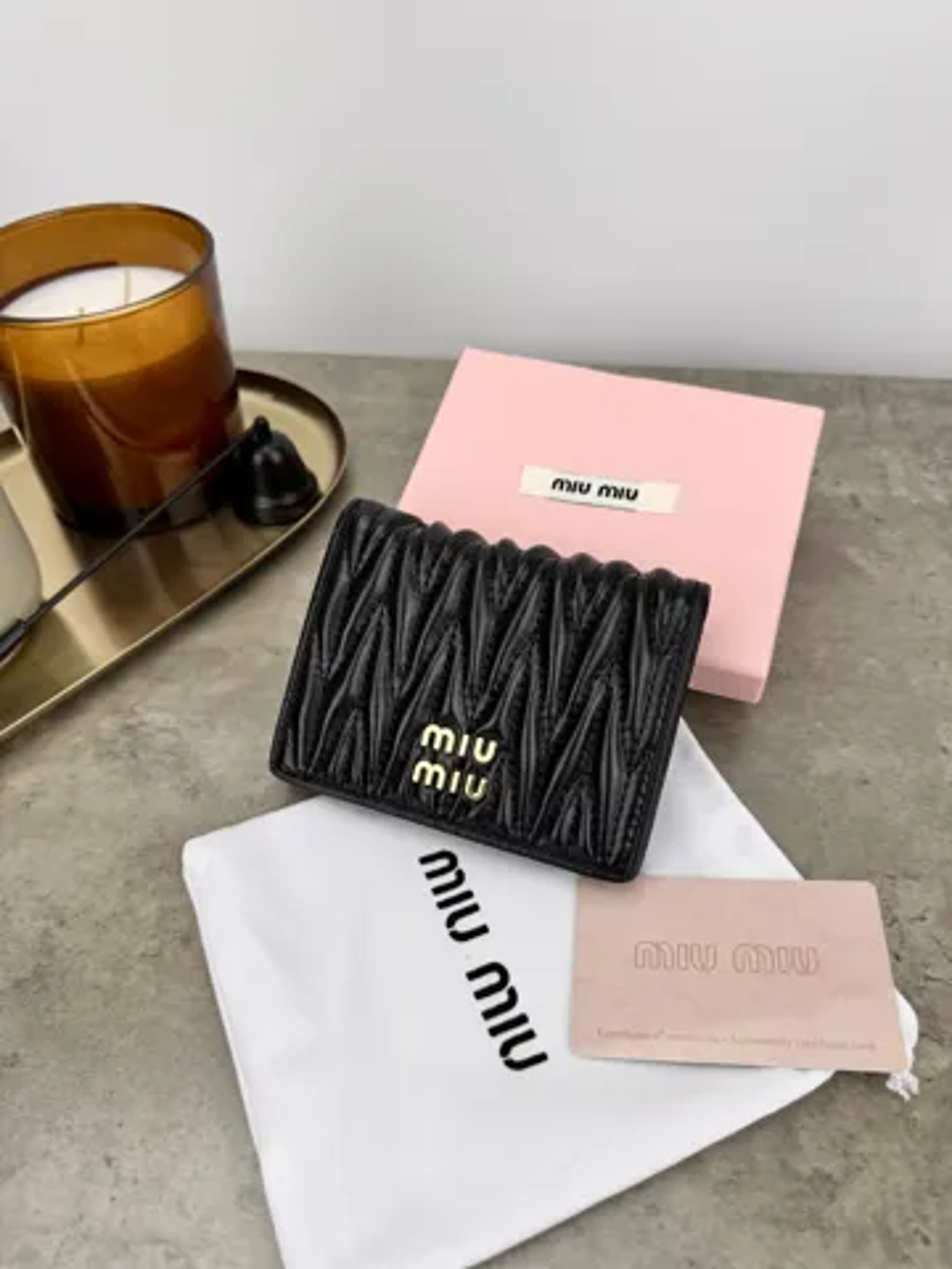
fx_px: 880
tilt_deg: -46.6
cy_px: 634
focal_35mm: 24
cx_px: 476
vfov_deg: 71.6
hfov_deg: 56.8
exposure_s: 1/658
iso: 80
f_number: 1.78
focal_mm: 6.76
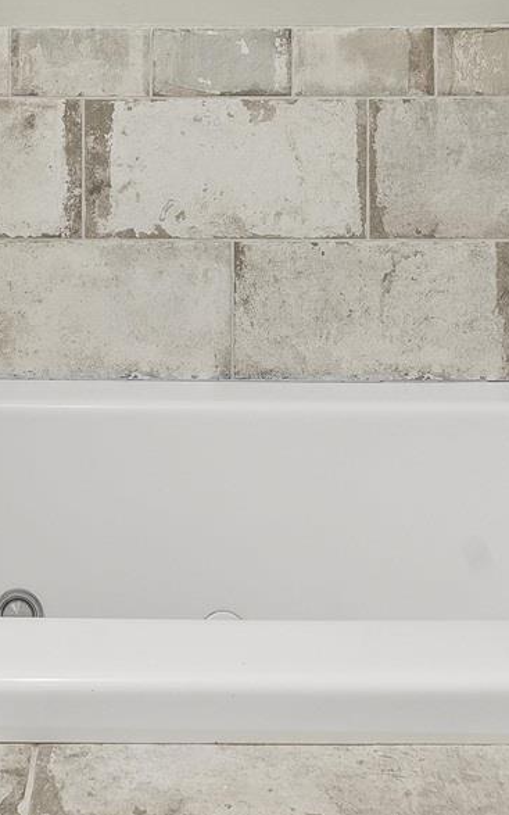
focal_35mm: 48
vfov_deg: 38.7
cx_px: 125
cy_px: 69
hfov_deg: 26.5
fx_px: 1065
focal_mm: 12
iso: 250
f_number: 10
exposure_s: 1.3
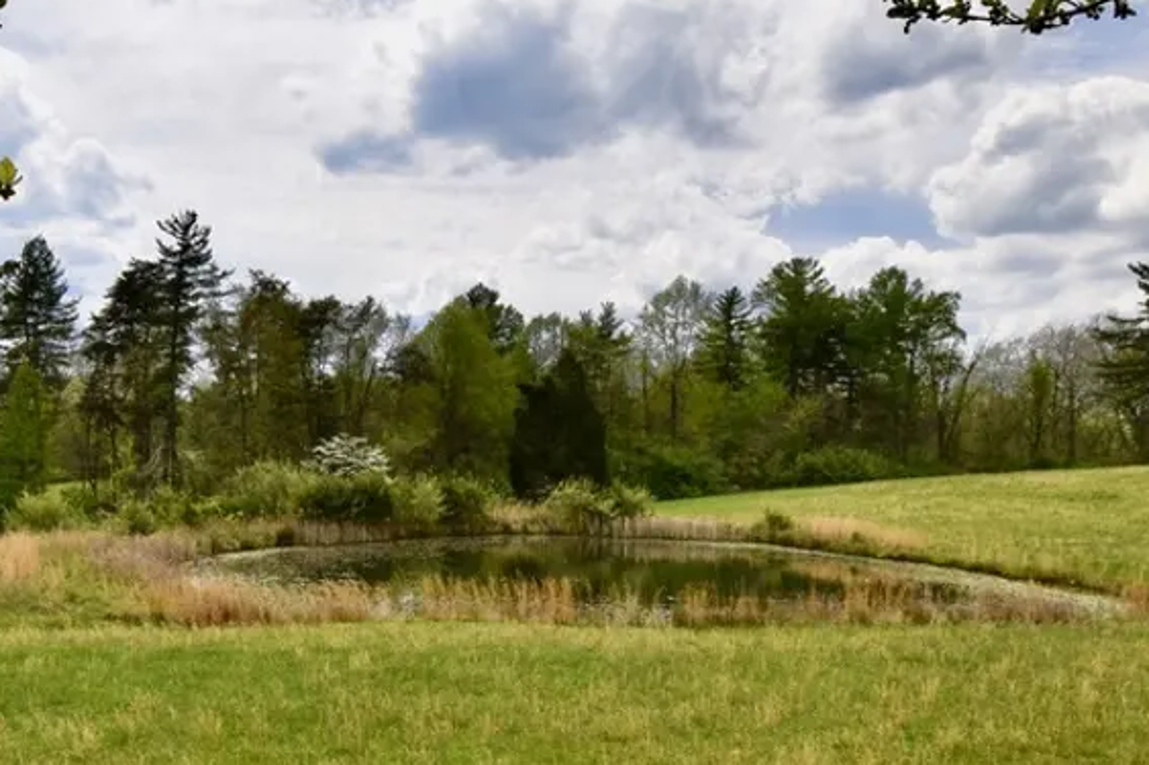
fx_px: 1021
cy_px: 473
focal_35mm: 32
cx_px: 324
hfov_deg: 56.6
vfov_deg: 40.8
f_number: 13
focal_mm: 10
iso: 100
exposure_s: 1/200
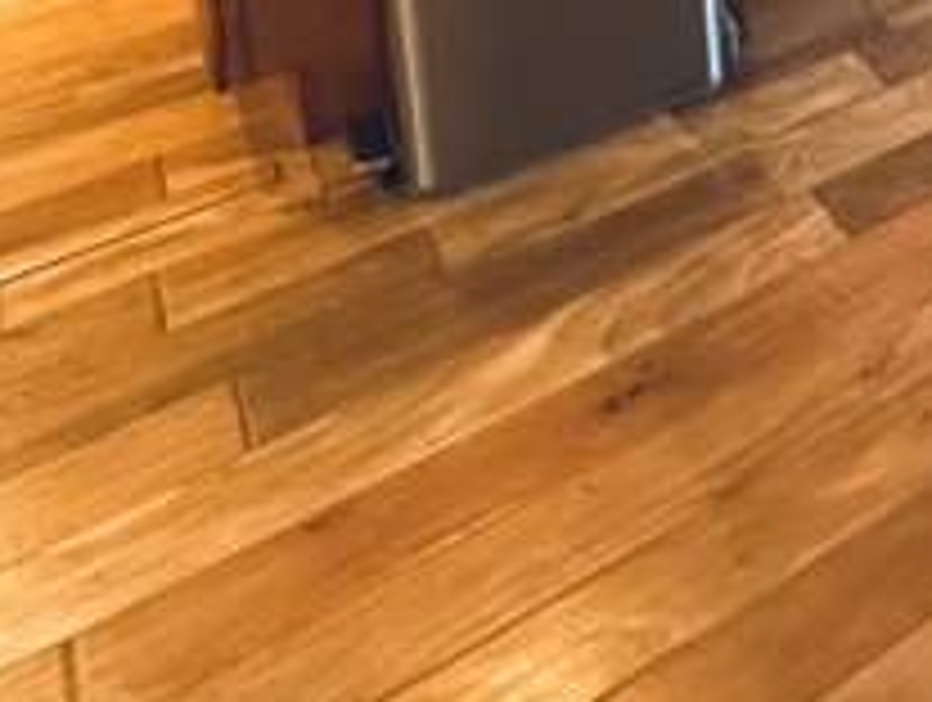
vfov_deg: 19.9
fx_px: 1456
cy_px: -558
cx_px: 1427
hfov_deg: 25.6
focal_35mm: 54
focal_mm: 2.22
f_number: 2.2
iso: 640
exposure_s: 1/60
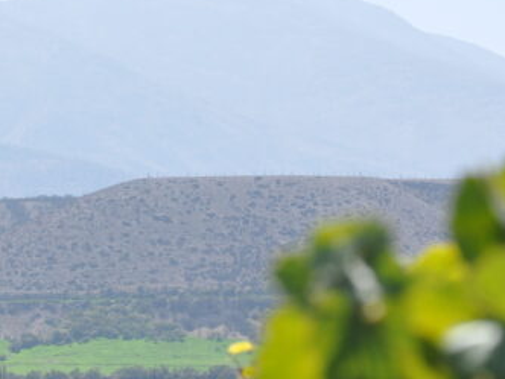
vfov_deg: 6.3
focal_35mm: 237
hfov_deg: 8.3
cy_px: 142
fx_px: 3458
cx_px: 11
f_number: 10
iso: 200
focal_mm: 62
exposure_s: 1/400
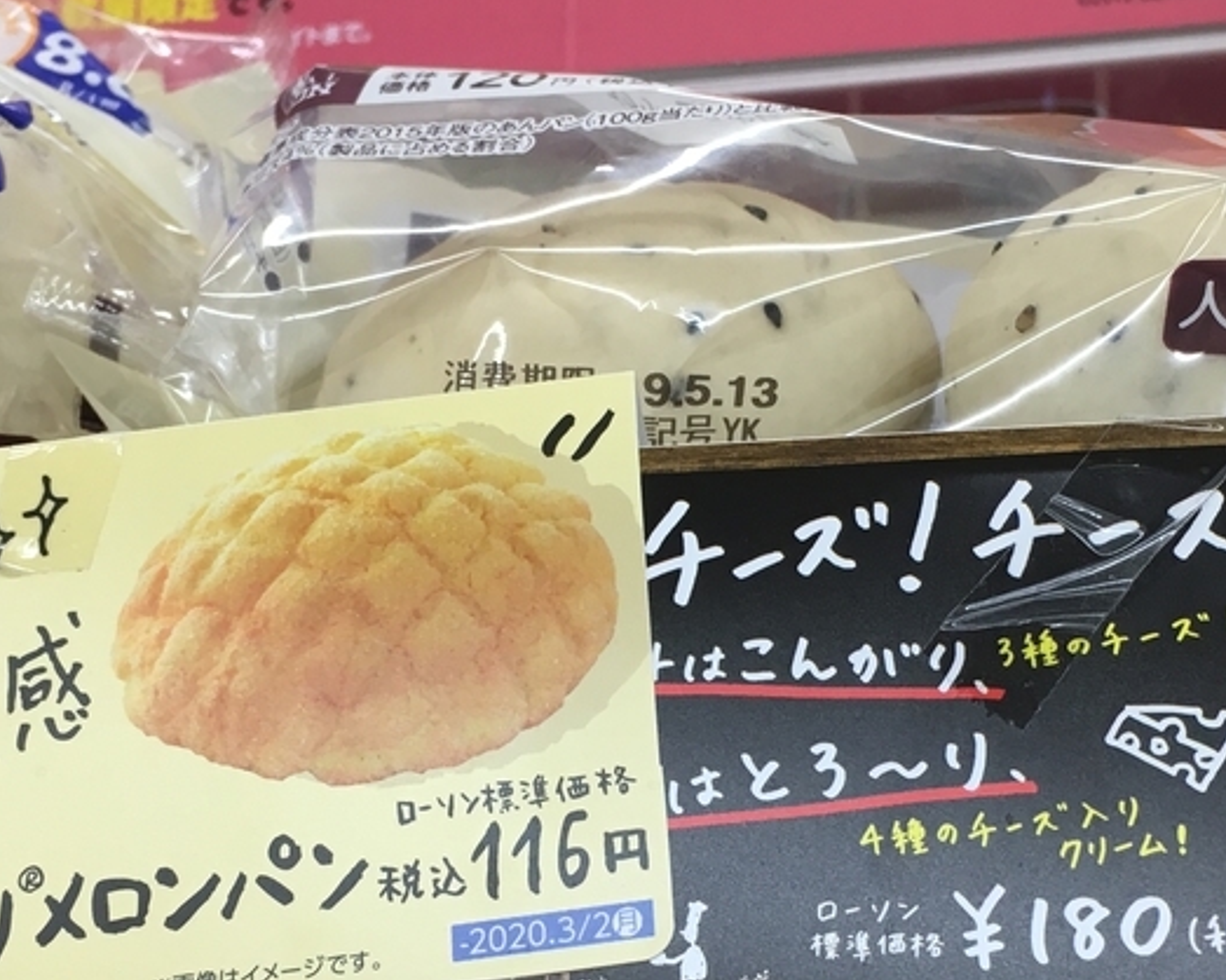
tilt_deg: -17.5
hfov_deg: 29.1
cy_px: 600
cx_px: 710
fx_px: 2358
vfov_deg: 23.4
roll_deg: +4.6
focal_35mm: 65
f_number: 2.2
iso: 25
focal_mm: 4.15
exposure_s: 1/40
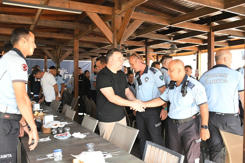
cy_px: 82
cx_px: 122
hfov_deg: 57.2
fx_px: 225
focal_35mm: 33
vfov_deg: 40.0
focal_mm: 22
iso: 2200
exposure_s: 1/400
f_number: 4.5
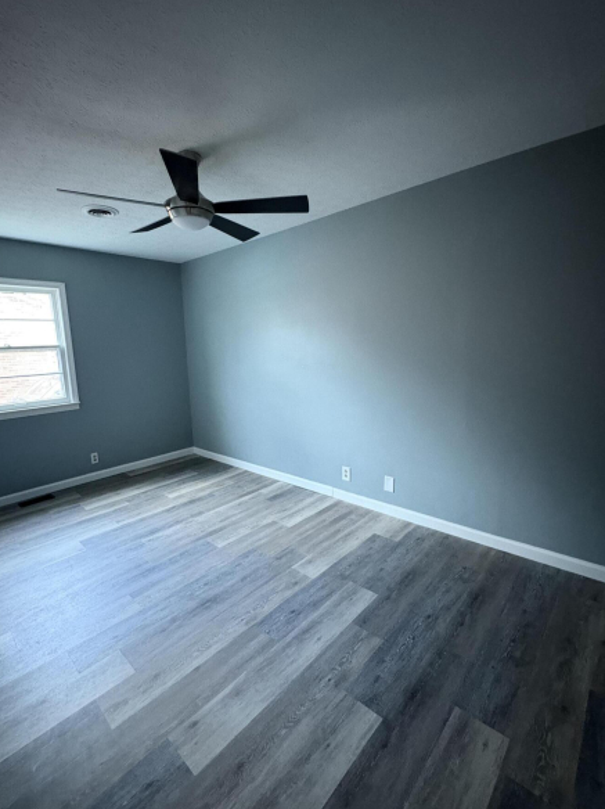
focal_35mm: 16
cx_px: 267
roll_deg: +1.9
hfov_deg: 77.7
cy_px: 407
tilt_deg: -8.7
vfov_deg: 94.5
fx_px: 373
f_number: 2.2
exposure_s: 1/40
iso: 800
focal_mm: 2.22
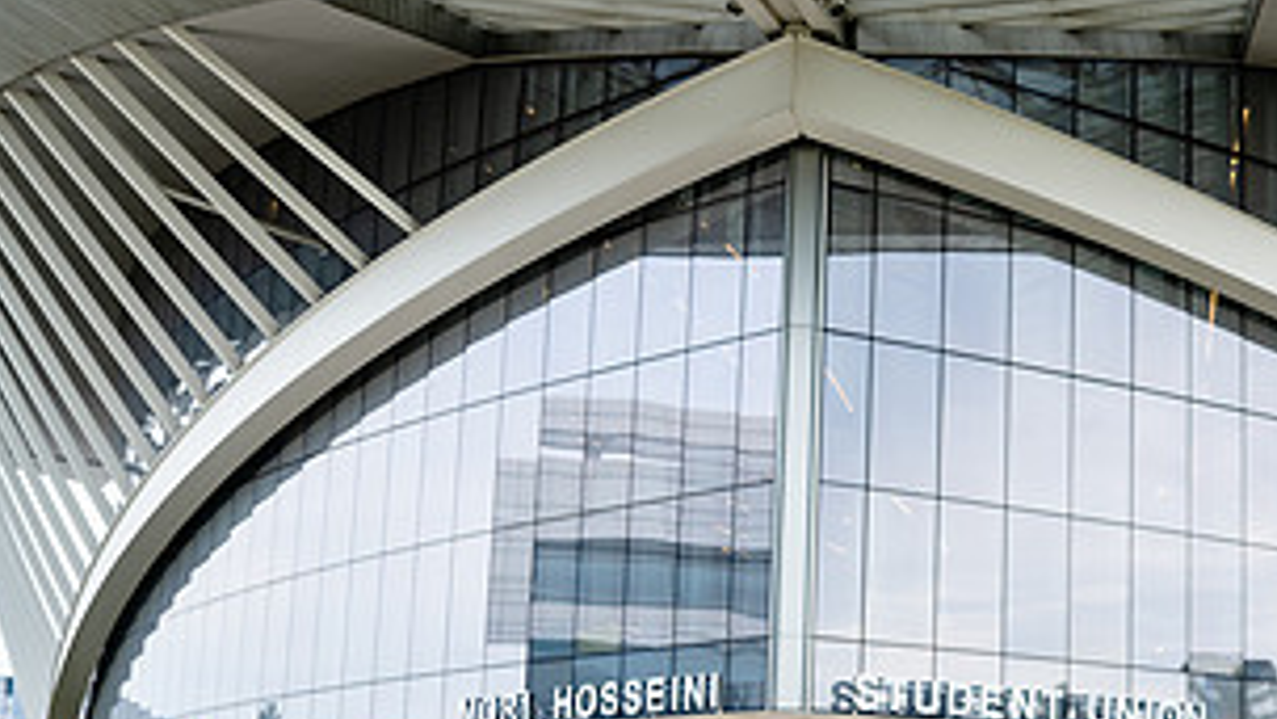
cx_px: 1134
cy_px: 654
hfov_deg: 37.4
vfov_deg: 22.5
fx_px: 1761
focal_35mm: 52
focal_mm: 26
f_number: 2.8
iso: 50
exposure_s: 1/200
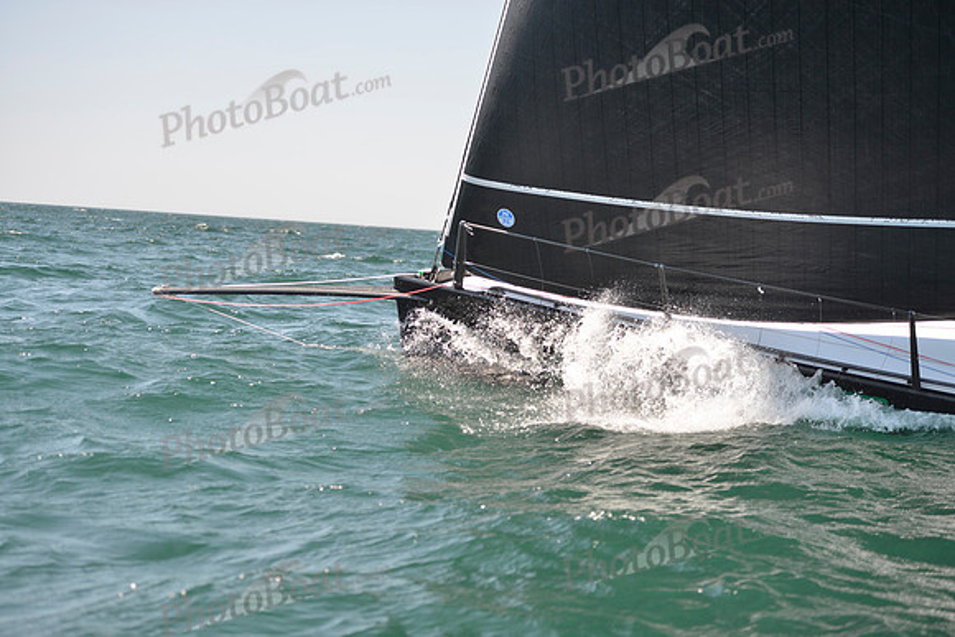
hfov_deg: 28.8
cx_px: 478
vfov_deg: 19.5
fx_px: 1857
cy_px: 318
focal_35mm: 70
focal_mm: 70
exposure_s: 1/800
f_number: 2.8
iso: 400
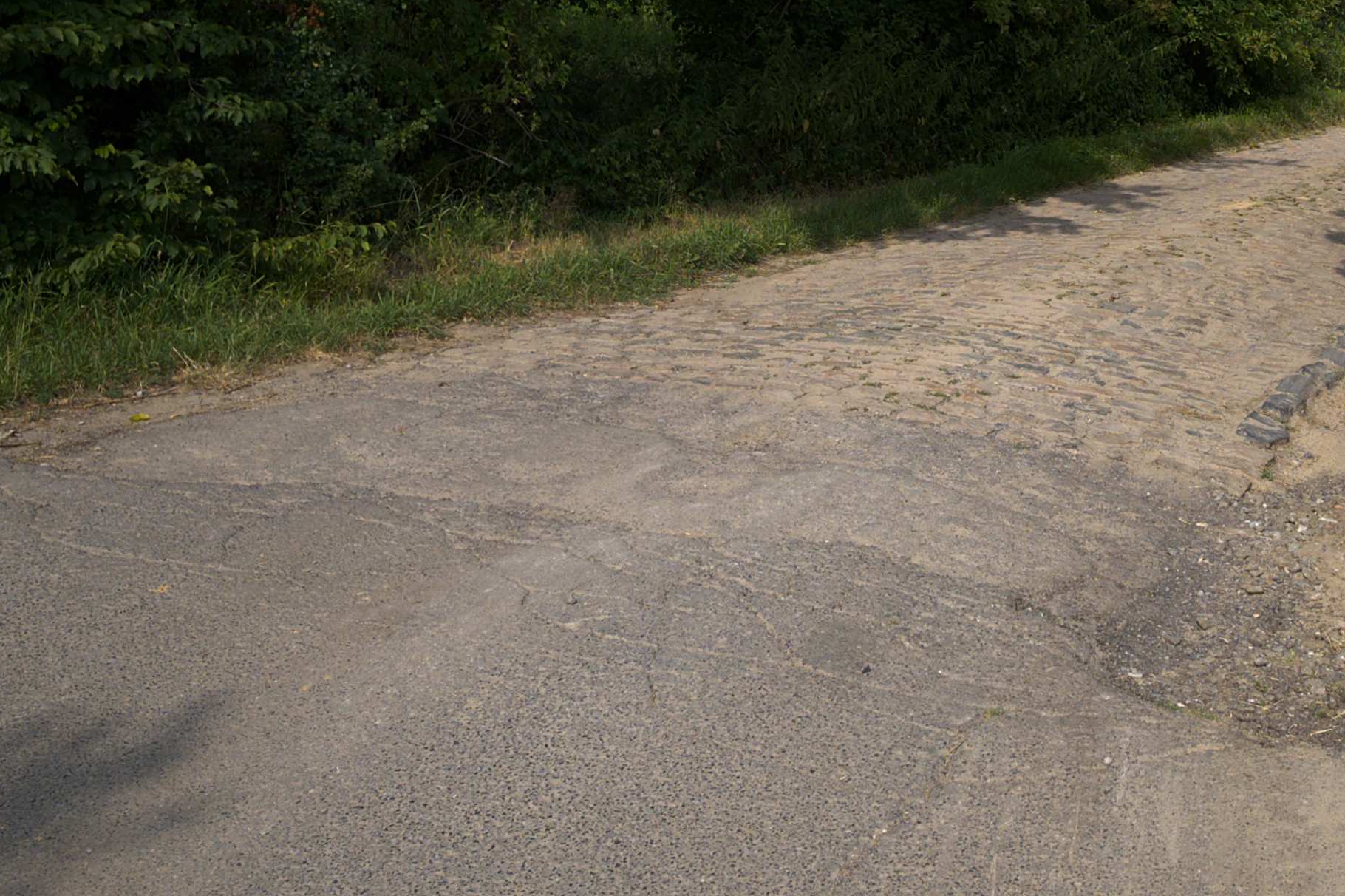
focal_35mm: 42
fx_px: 1551
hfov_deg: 45.1
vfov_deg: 28.5
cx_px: 1023
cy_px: -151
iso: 100
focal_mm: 9
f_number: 2.8
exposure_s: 1/1250
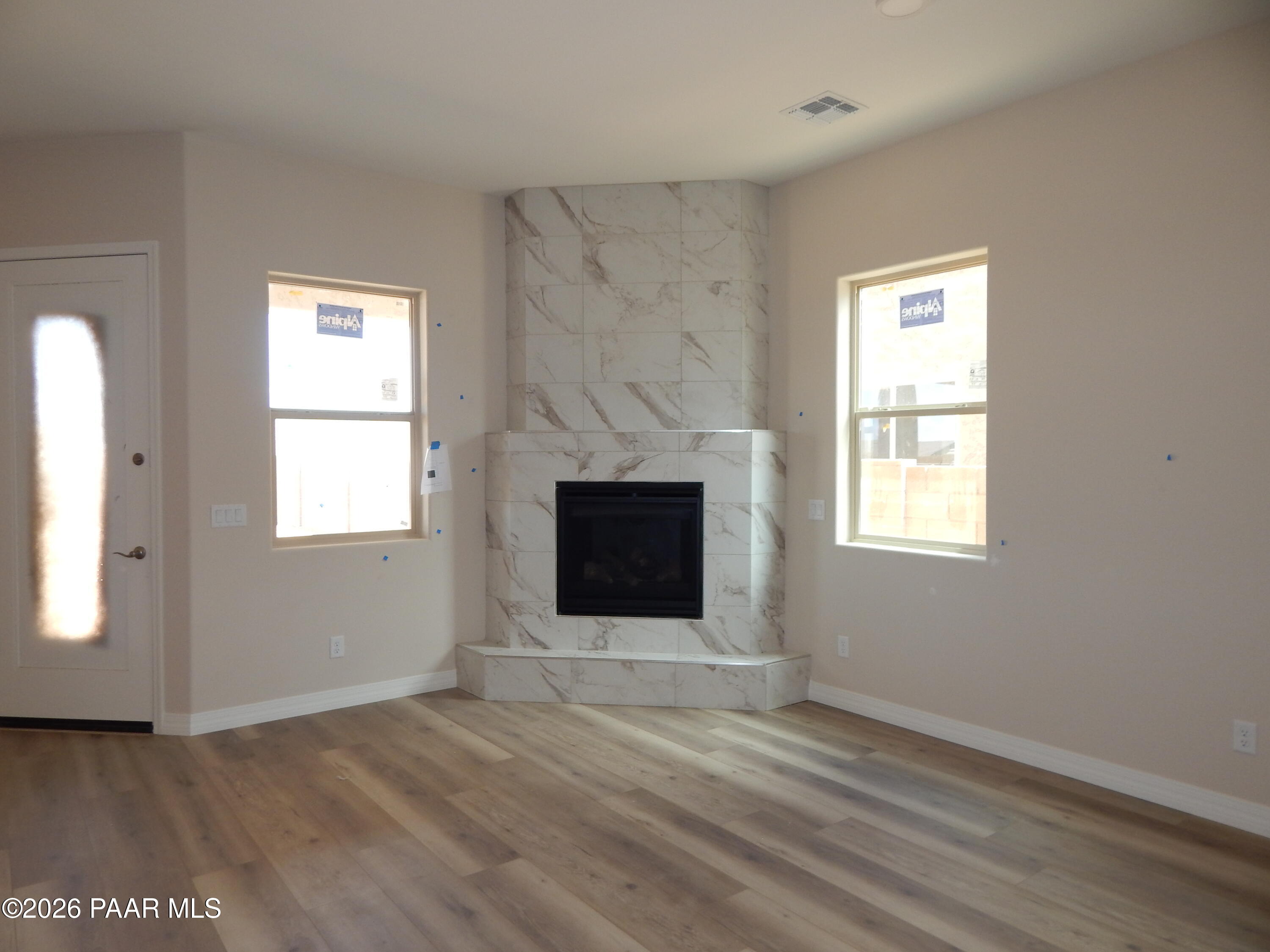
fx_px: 807
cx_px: 635
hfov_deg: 76.4
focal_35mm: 22
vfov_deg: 61.1
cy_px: 476
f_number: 3
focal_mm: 4
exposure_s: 1/60
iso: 125
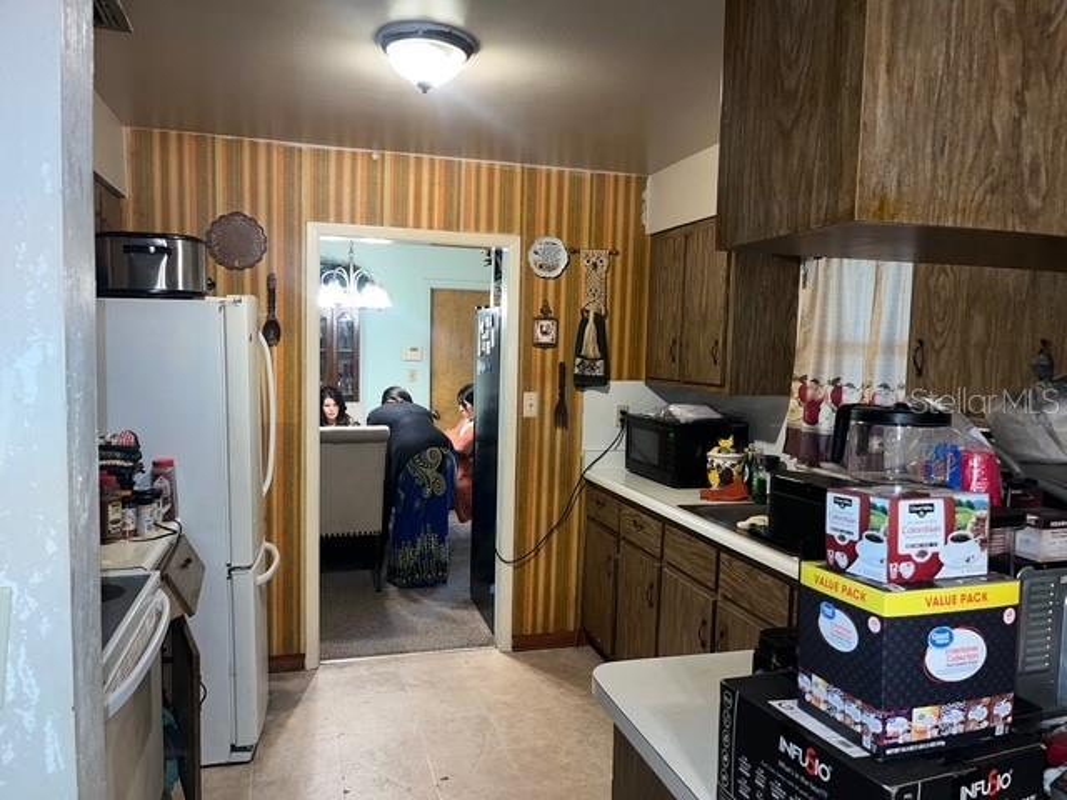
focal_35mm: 26
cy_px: 400
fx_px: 801
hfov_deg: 67.3
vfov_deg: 53.1
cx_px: 534
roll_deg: -2.0
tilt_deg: -4.5
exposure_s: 1/15
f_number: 1.6
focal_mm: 5.1
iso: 50
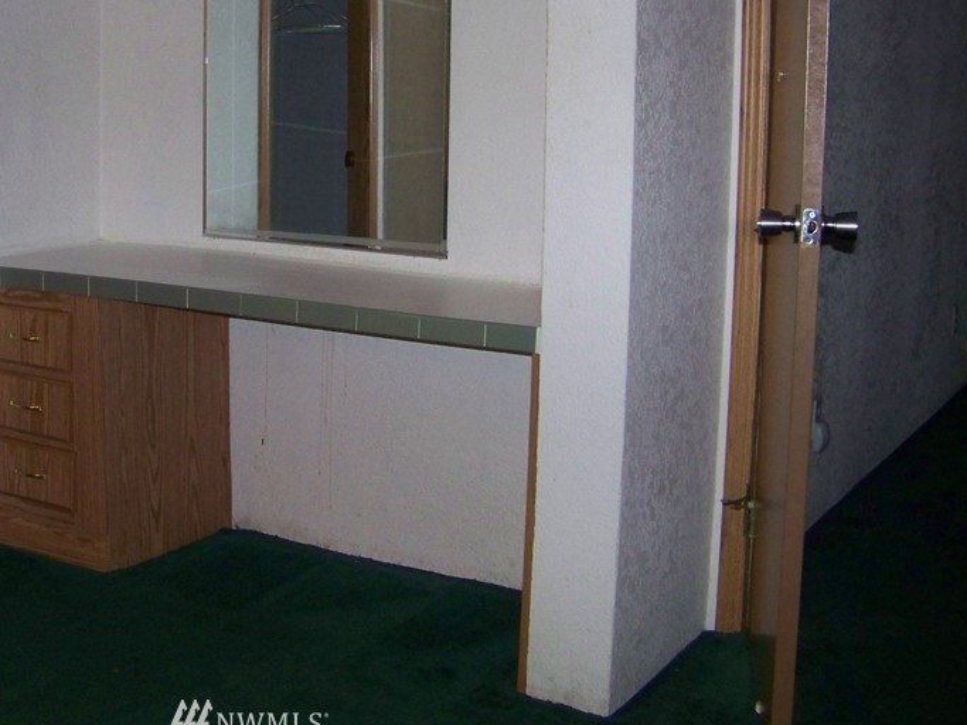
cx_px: 249
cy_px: 227
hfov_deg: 34.8
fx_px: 1508
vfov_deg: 26.8
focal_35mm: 54
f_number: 2.8
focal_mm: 5.85
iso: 200
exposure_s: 1/30
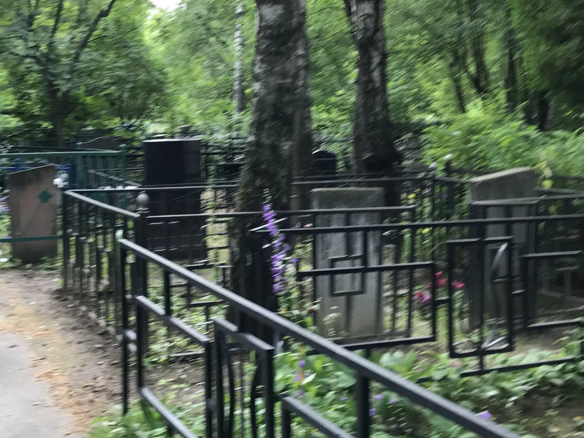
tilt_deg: -4.3
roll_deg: +0.3
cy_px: 173
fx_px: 860
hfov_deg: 37.1
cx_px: 196
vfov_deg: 28.5
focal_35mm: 51
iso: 40
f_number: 1.8
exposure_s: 1/100
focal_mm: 3.99
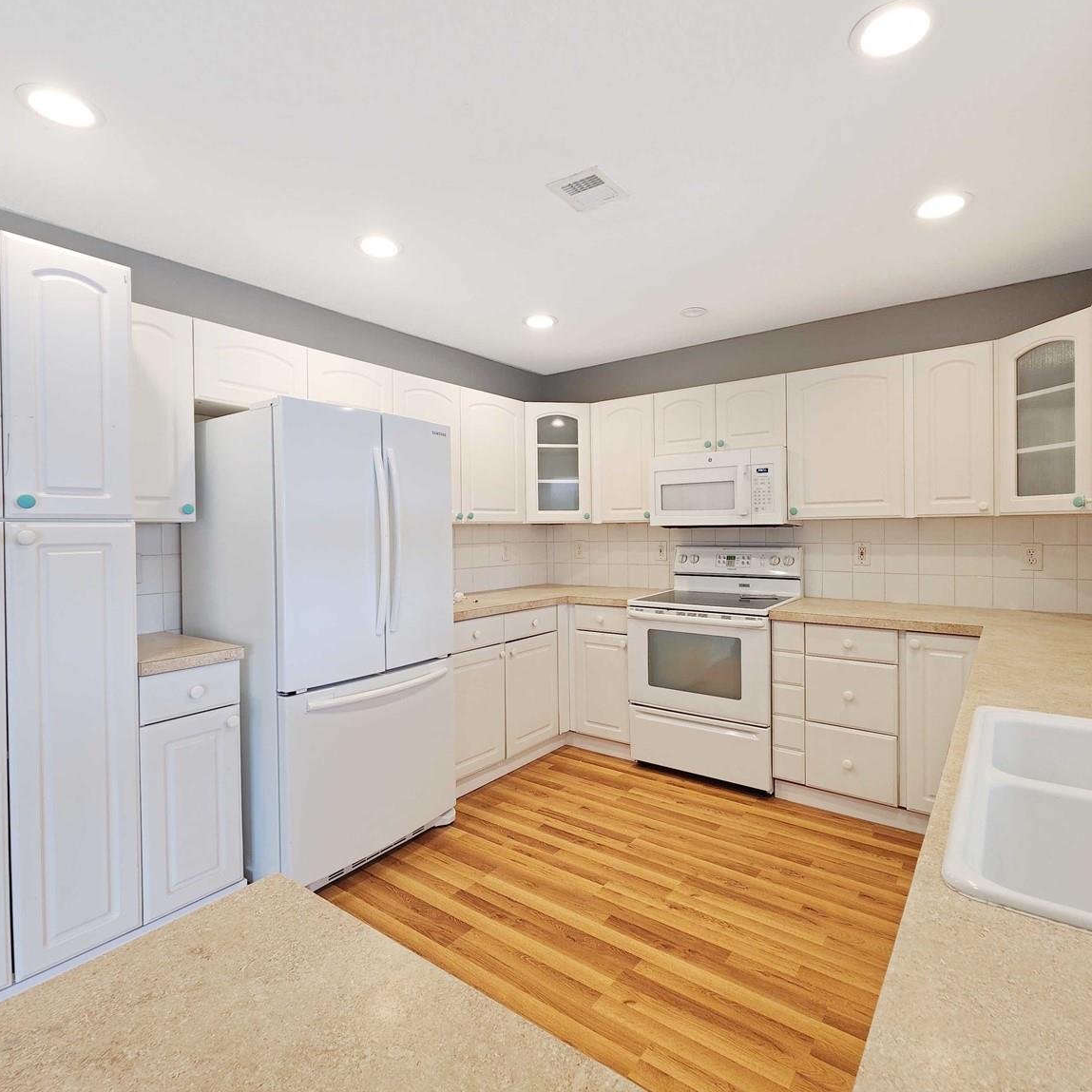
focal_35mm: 16
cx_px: 567
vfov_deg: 87.4
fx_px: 571
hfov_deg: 87.4
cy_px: 537
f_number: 2.2
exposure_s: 1/60
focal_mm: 2.2
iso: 100
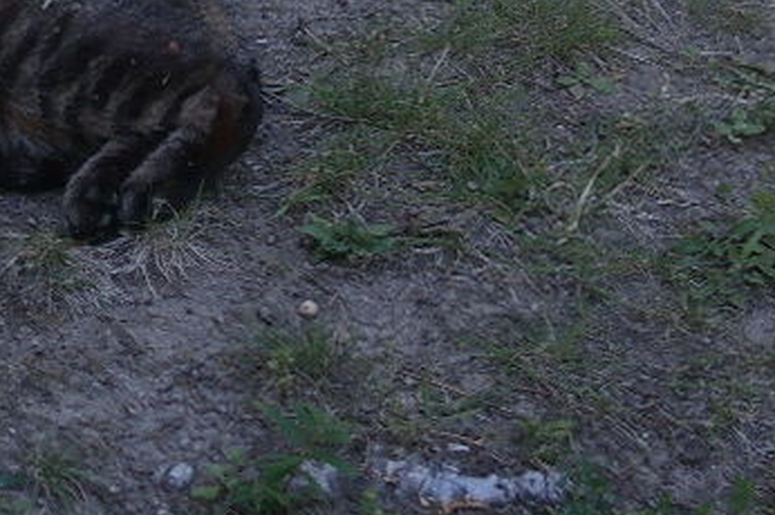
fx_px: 5269
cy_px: -502
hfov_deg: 8.1
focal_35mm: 245
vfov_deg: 5.5
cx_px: -654
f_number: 4.5
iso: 100
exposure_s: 1/125
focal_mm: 32
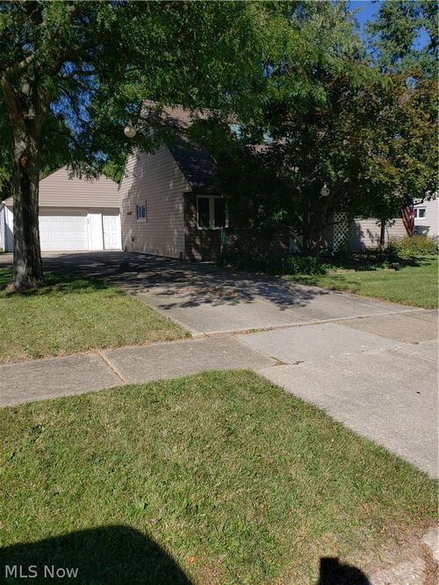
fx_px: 440
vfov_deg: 67.3
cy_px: 292
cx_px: 220
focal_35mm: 26
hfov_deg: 53.0
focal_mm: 4.3
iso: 50
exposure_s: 1/1764
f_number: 2.4
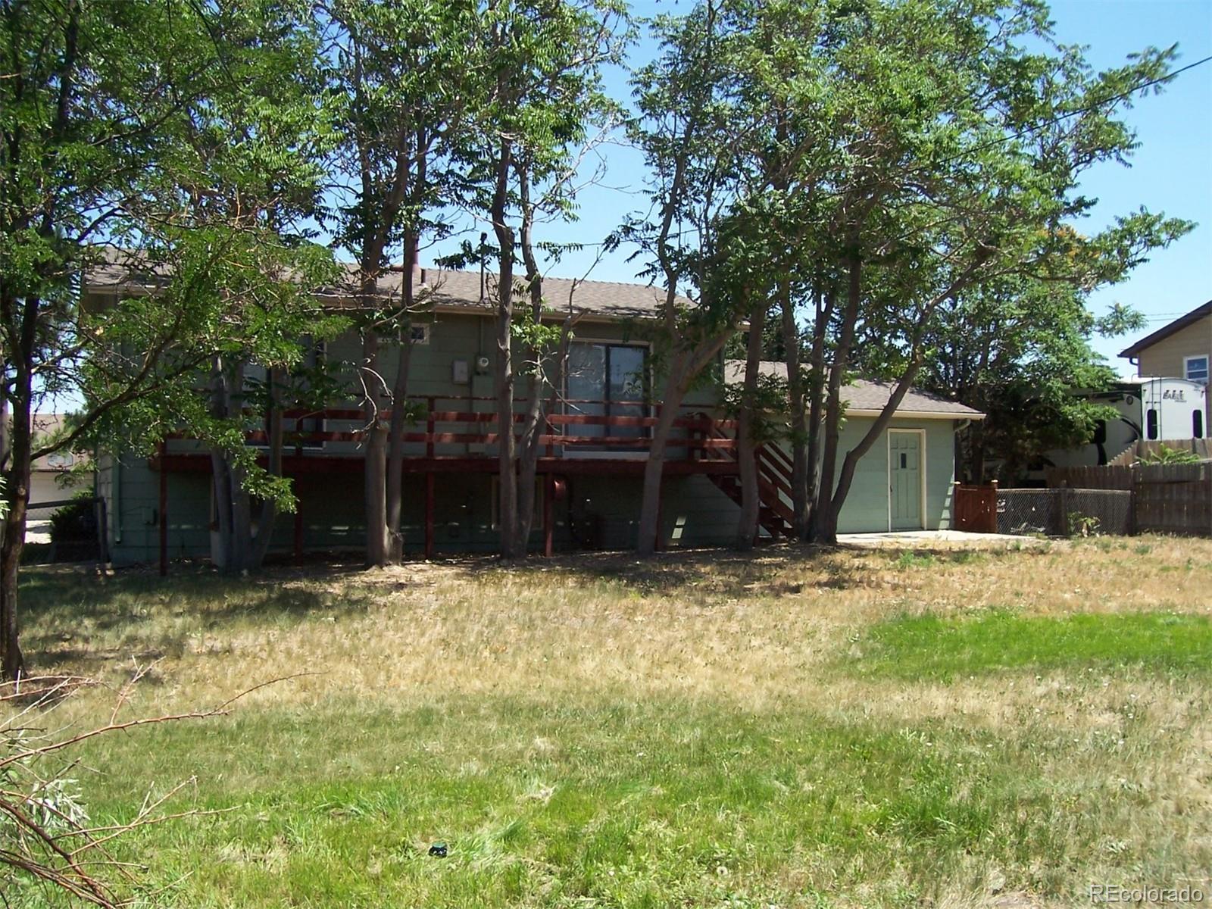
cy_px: 454
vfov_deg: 41.8
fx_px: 1190
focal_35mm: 34
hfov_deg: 54.0
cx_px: 606
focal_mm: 5.6
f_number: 5.6
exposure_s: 1/250
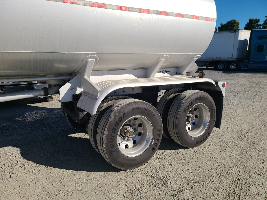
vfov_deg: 53.1
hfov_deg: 67.3
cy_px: 100
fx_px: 201
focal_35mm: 26
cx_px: 134
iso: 40
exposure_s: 1/3637
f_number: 1.8
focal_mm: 5.4
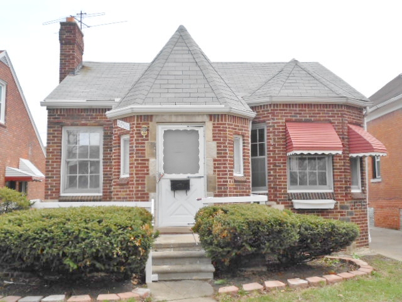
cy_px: 151
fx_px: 441
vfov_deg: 37.7
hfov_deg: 49.0
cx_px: 201
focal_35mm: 38
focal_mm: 6.8
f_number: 4.2
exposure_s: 1/320
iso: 80
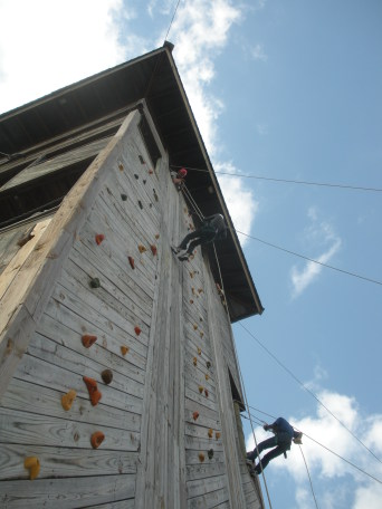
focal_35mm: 36
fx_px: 530
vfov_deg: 51.4
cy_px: 254
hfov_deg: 39.7
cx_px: 191
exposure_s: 1/450
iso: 88
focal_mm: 6.3
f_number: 3.5
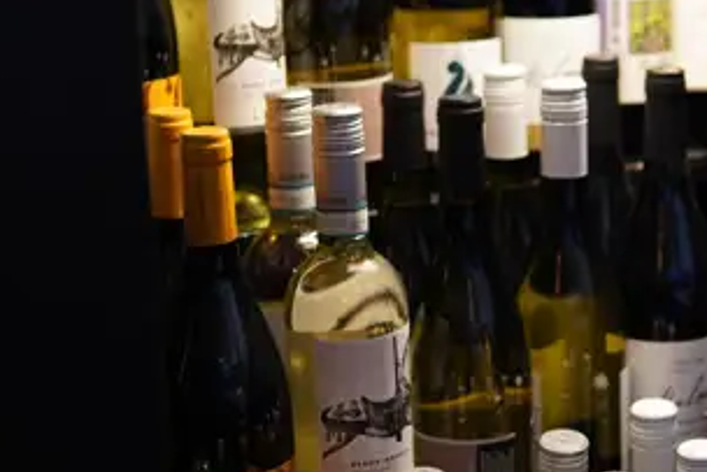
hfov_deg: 27.1
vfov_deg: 18.4
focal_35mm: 74
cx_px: 500
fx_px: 1454
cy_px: 169
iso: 1600
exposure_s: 1/160
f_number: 2
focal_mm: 30
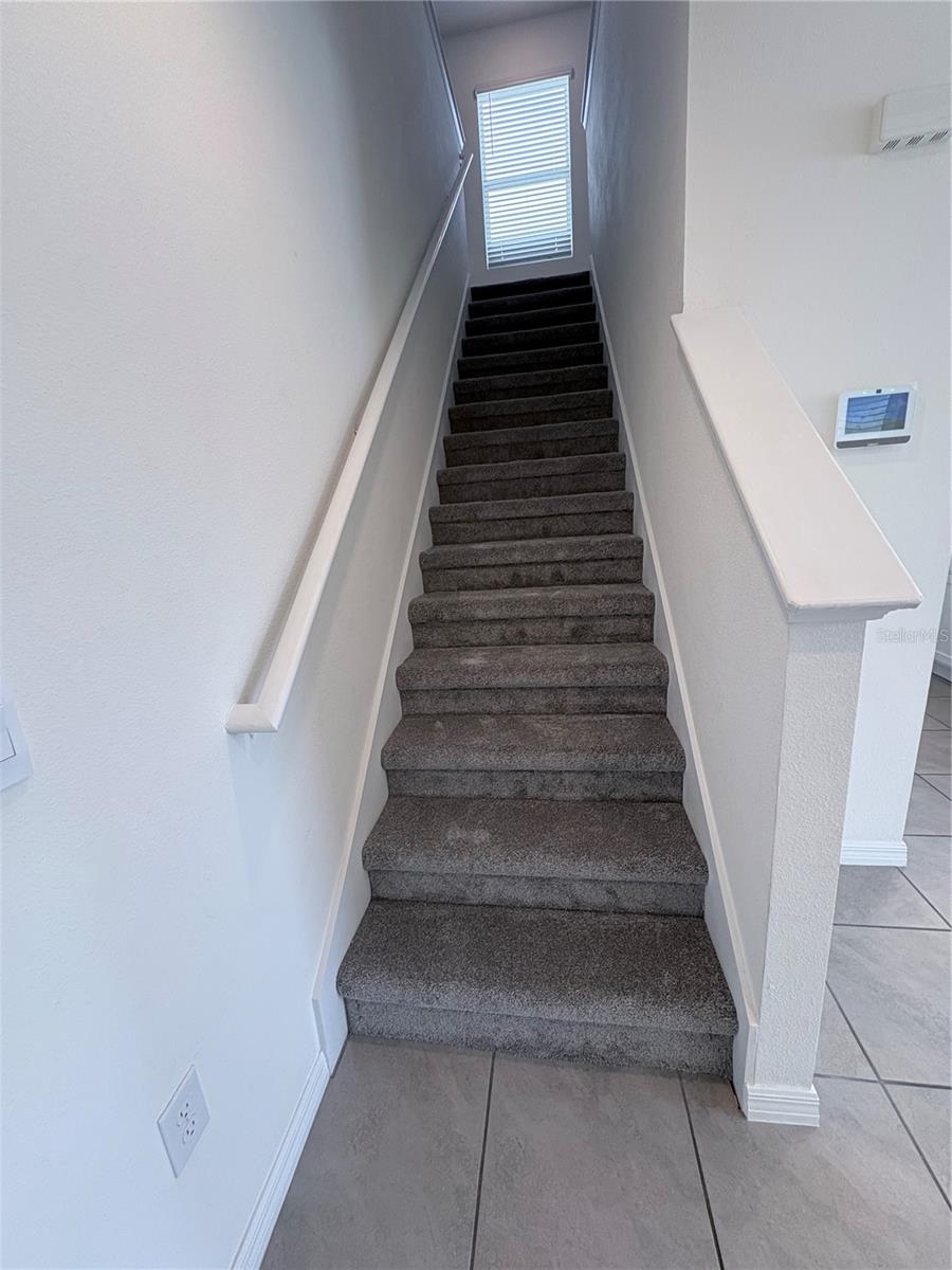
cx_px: 476
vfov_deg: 102.1
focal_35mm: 14
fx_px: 513
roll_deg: +5.4
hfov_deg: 85.7
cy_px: 635
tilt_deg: -12.4
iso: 200
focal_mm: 2.22
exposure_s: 1/120
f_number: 2.2
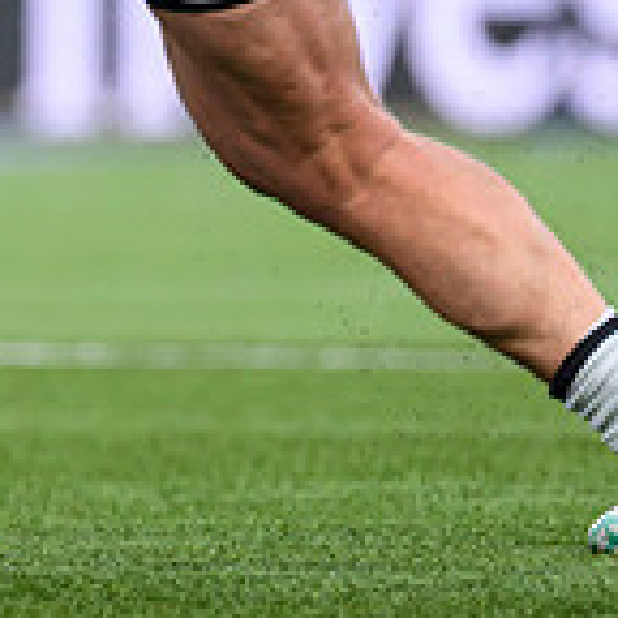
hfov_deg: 0.8
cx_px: -724
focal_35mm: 2096
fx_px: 42336
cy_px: -176
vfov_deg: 0.8
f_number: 4
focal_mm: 400
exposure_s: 1/1600
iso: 500
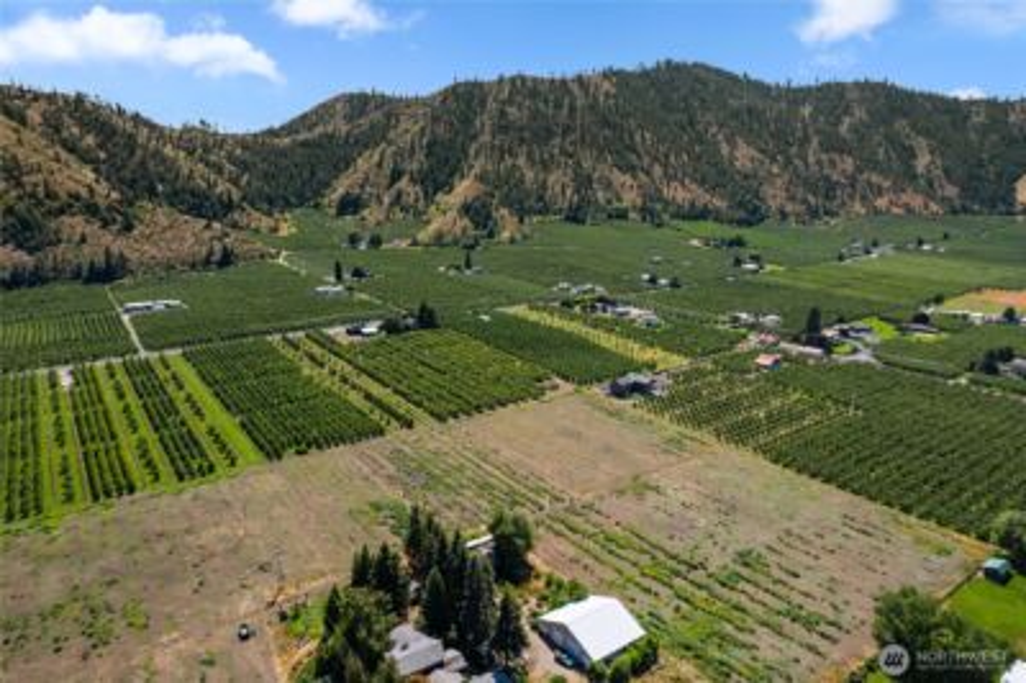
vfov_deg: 57.1
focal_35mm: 22
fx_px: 626
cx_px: 513
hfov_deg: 78.6
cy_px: 342
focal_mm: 8.38
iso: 100
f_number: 2.8
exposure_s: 1/8000
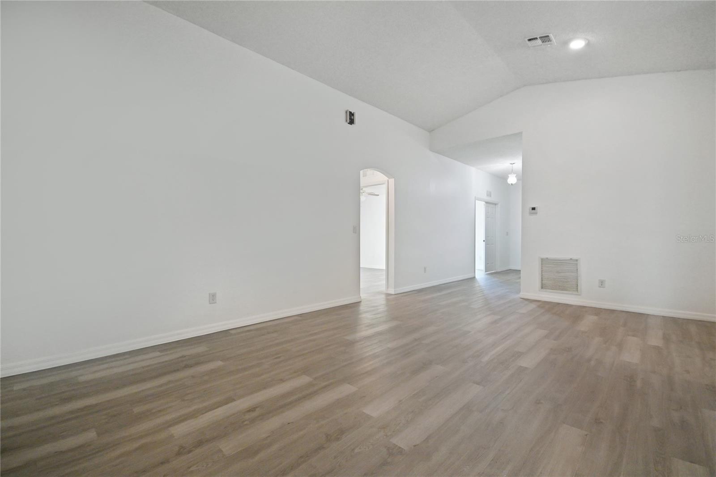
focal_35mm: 15
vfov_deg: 77.3
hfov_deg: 100.4
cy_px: 238
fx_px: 298
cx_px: 358
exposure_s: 1/100
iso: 1000
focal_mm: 10
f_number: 5.6
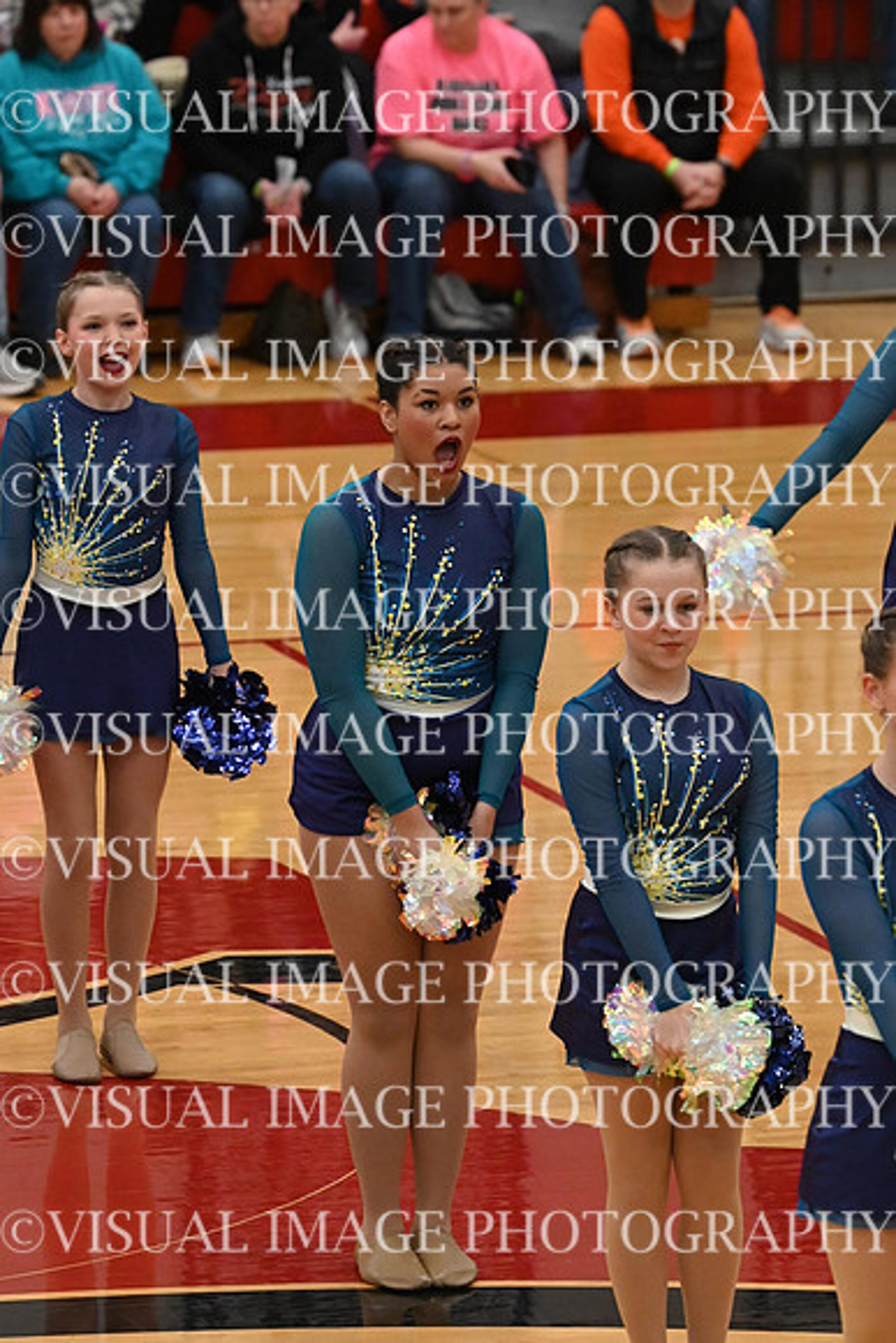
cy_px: 672
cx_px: 448
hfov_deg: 5.4
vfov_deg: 8.1
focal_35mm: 255
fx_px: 9514
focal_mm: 170
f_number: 4
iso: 6400
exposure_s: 1/400
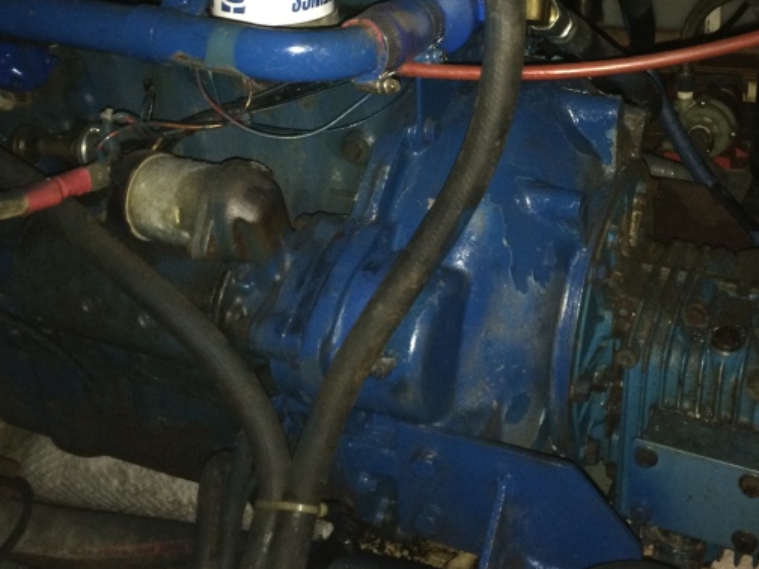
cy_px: 182
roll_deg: +2.5
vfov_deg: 31.2
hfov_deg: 40.9
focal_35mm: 46
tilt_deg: -24.6
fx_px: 1009
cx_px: 477
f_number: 2.2
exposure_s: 1/16
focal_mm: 4.15
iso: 200
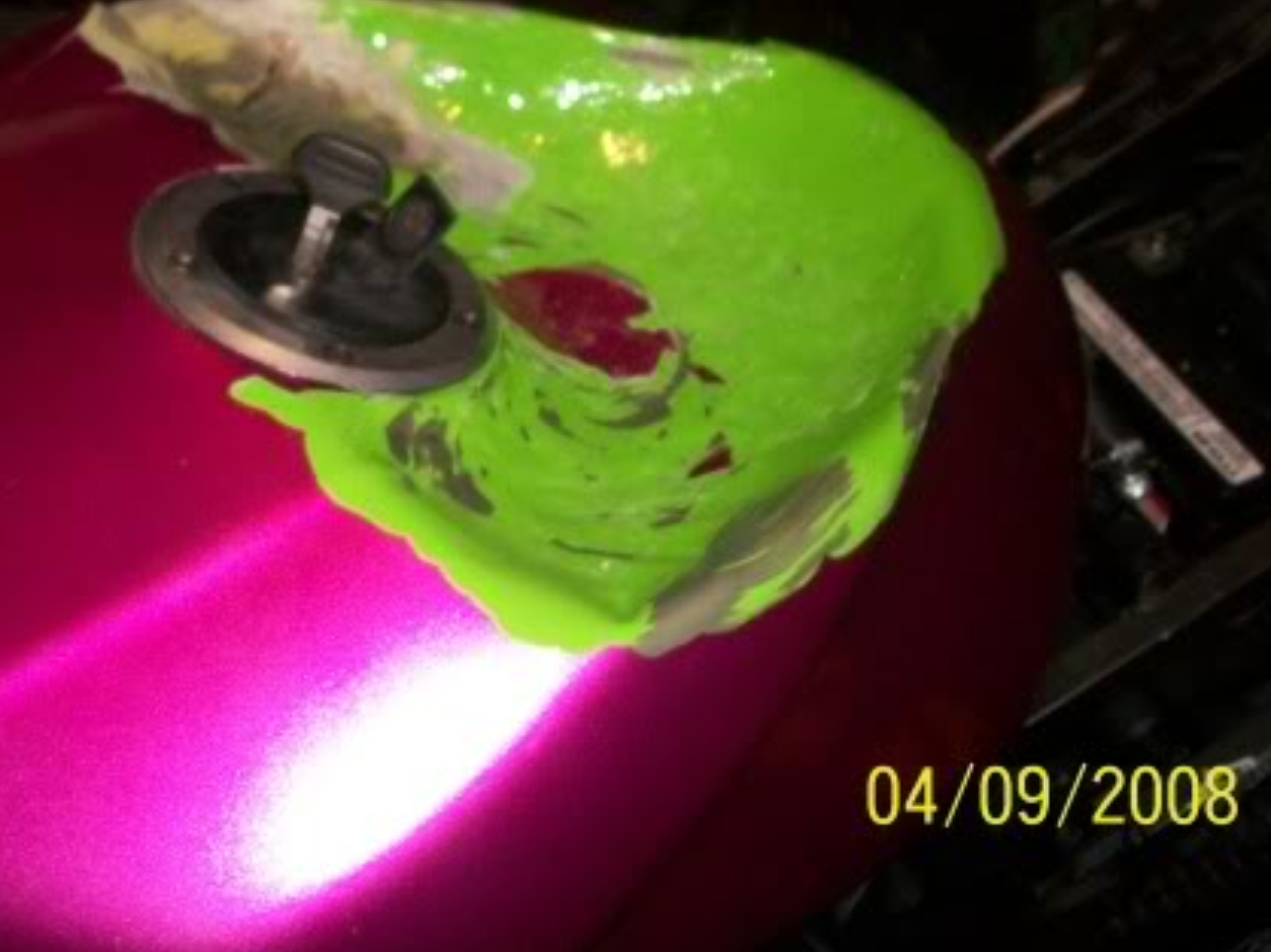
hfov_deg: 38.2
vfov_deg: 29.2
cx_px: 365
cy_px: 231
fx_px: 1798
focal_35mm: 49
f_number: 2.9
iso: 160
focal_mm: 5.7
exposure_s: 1/30
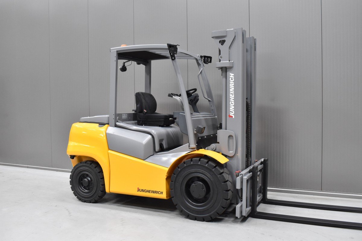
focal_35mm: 33
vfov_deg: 40.0
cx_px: 181
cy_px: 120
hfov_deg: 57.2
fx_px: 332
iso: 1600
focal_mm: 22
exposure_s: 1/30
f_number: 5.6
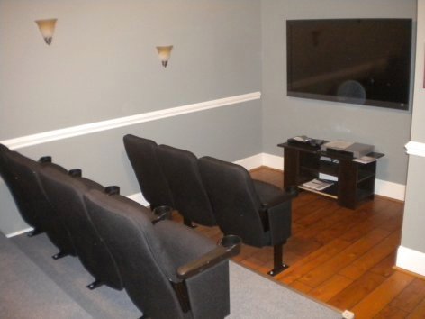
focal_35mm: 35
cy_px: 160
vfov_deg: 40.7
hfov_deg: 52.6
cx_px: 212
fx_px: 430
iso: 535
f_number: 3.1
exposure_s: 1/30
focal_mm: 6.3
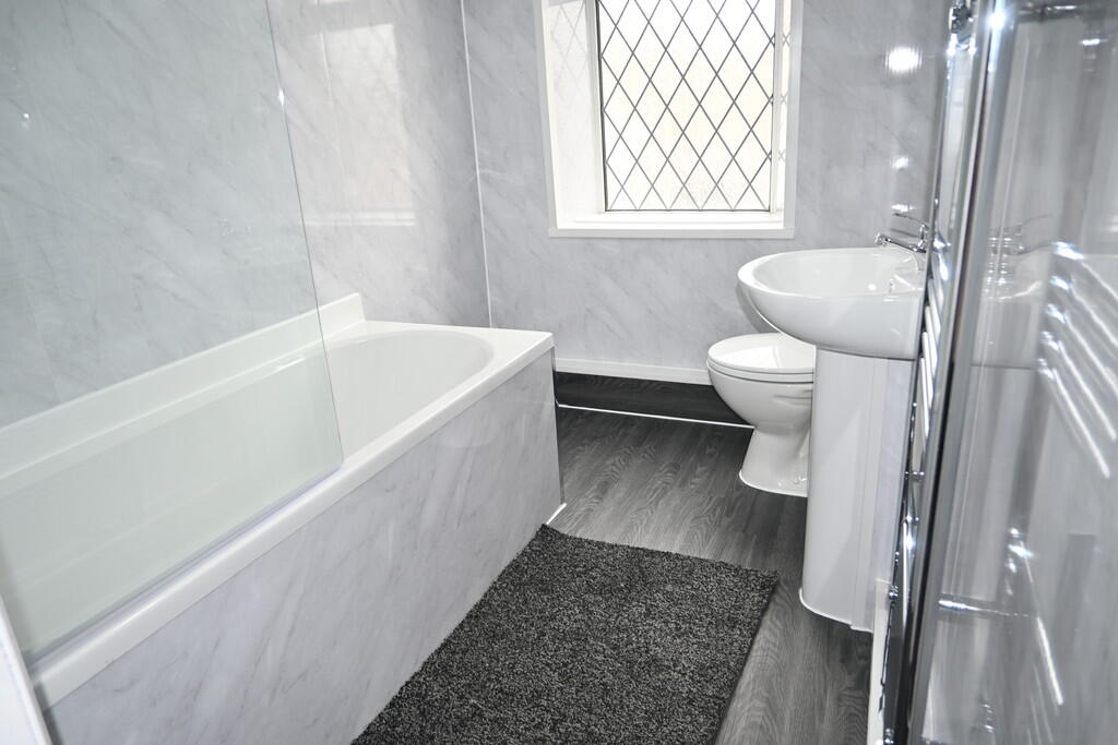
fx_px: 745
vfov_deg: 53.1
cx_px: 559
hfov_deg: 73.7
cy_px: 372
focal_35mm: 24
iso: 125
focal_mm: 16
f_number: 3.5
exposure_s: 1/60
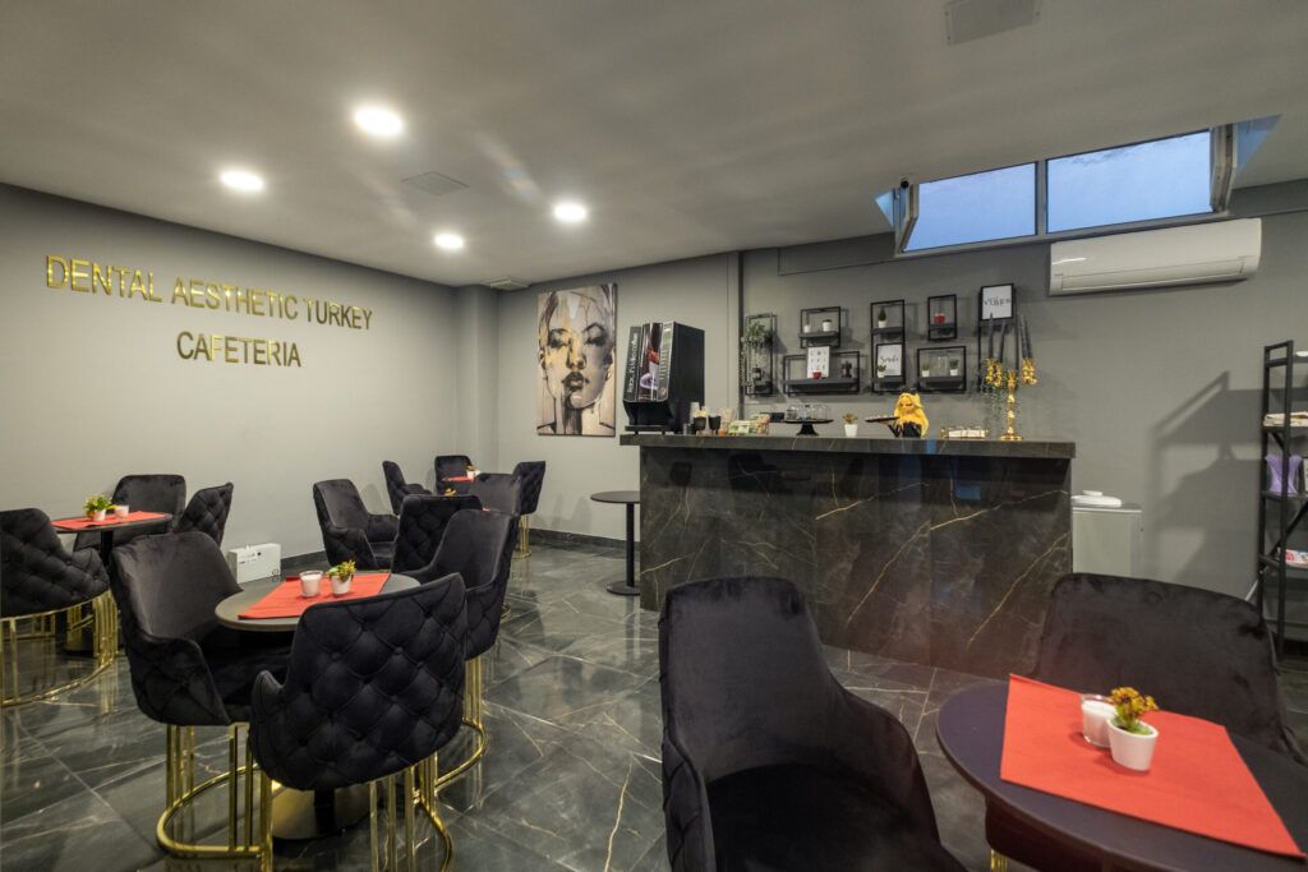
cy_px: 436
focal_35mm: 15
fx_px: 545
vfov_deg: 77.3
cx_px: 654
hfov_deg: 100.4
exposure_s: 1/15
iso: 1000
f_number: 4
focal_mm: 10
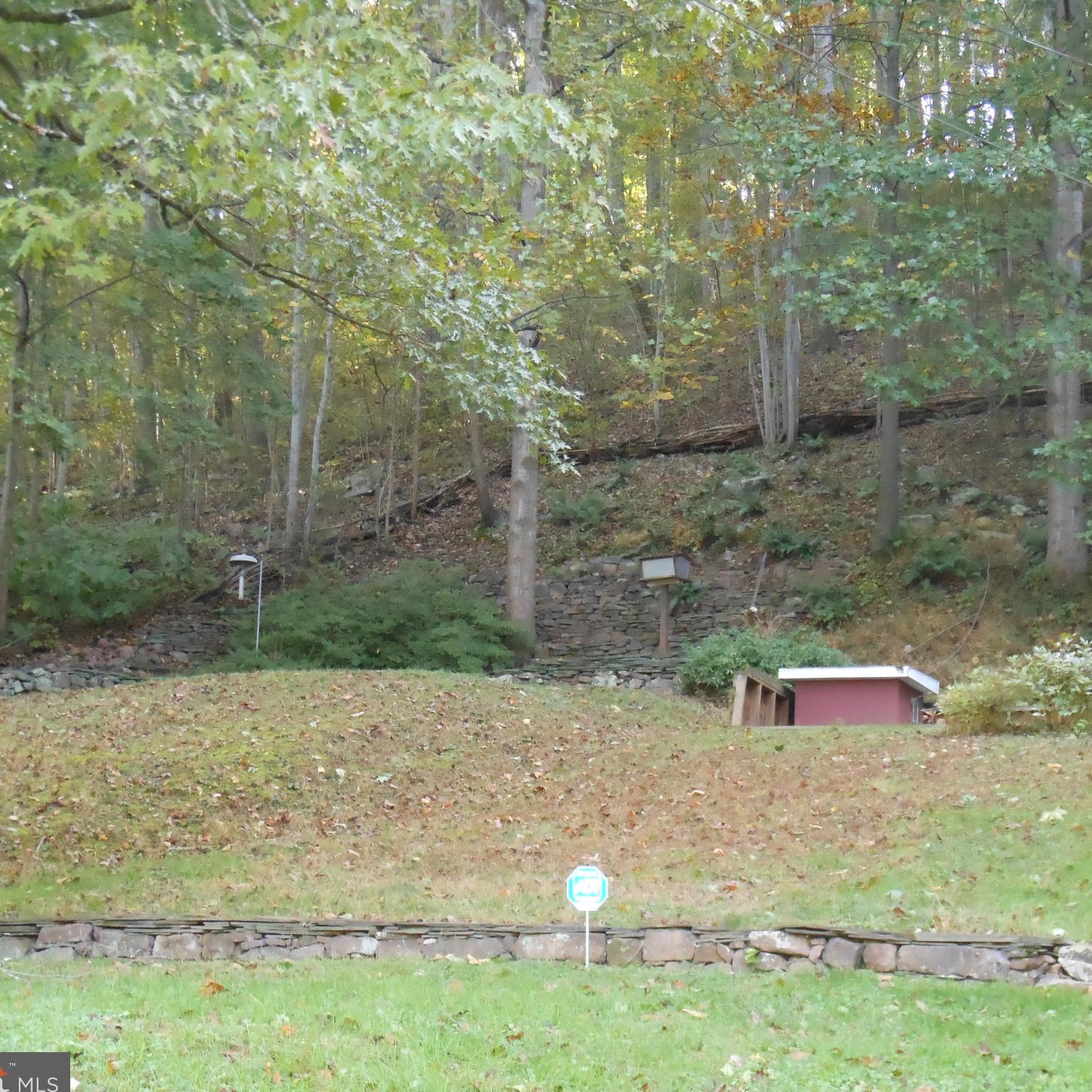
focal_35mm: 60
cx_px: 631
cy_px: 555
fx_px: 2141
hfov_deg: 28.6
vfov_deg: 28.6
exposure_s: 1/60
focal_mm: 8.9
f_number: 4
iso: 640
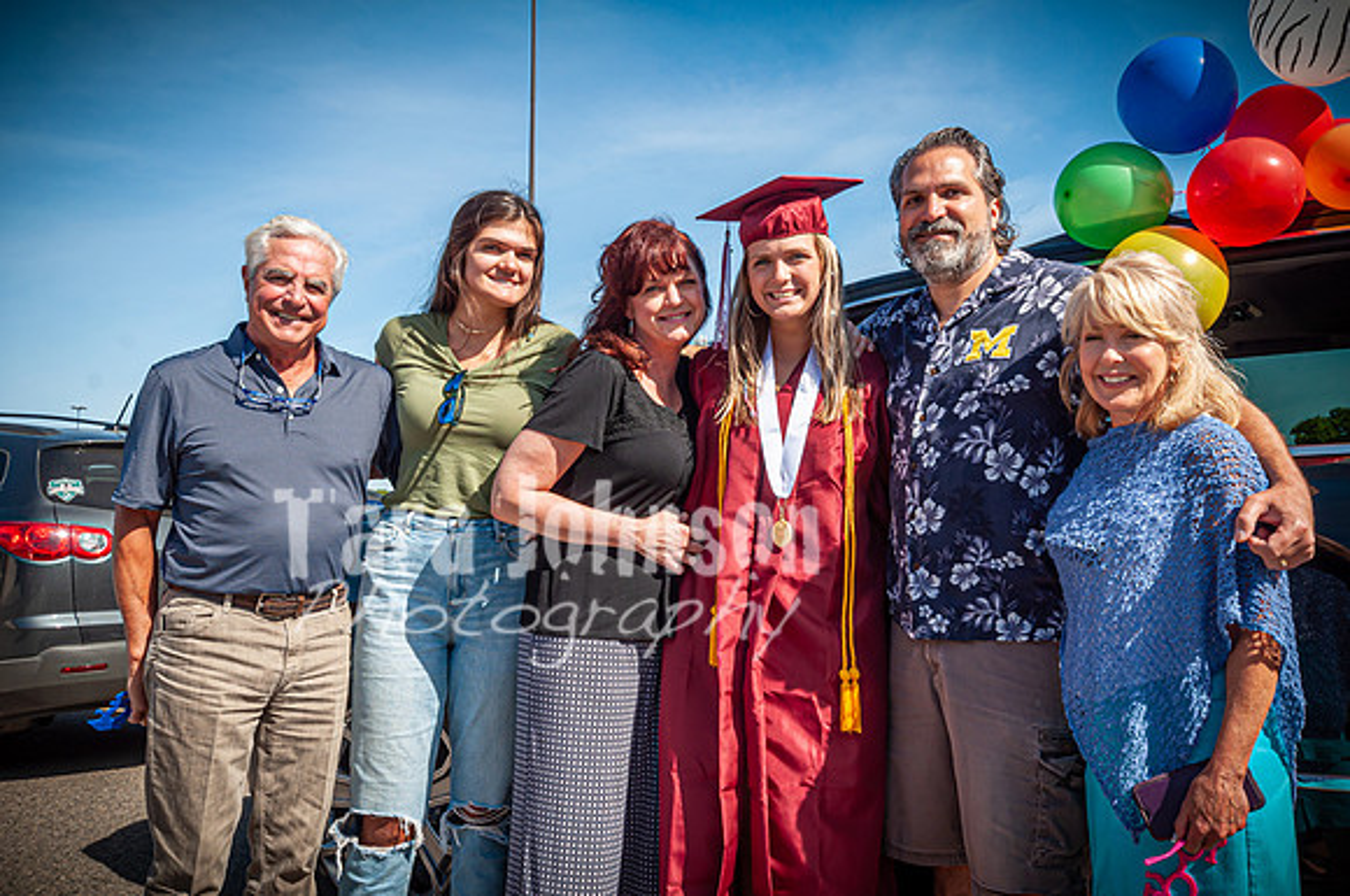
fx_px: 1236
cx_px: 675
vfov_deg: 39.9
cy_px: 448
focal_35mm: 33
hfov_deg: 57.3
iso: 200
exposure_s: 1/320
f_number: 9
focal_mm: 22
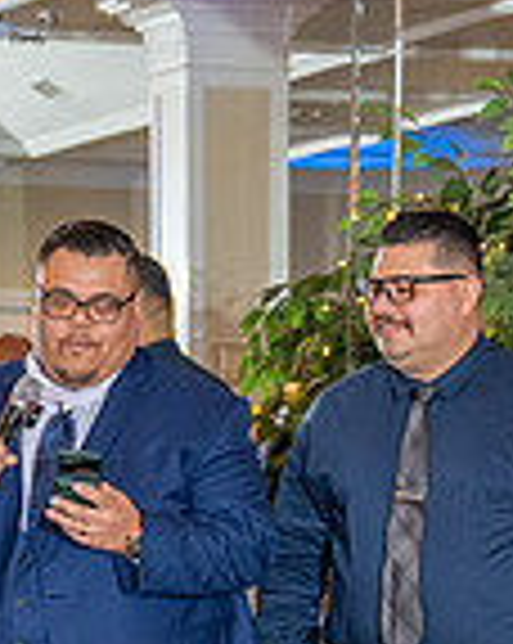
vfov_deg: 11.6
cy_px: 763
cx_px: -153
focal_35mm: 164
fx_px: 3119
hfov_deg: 9.2
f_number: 2.8
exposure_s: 1/160
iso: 640
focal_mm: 43
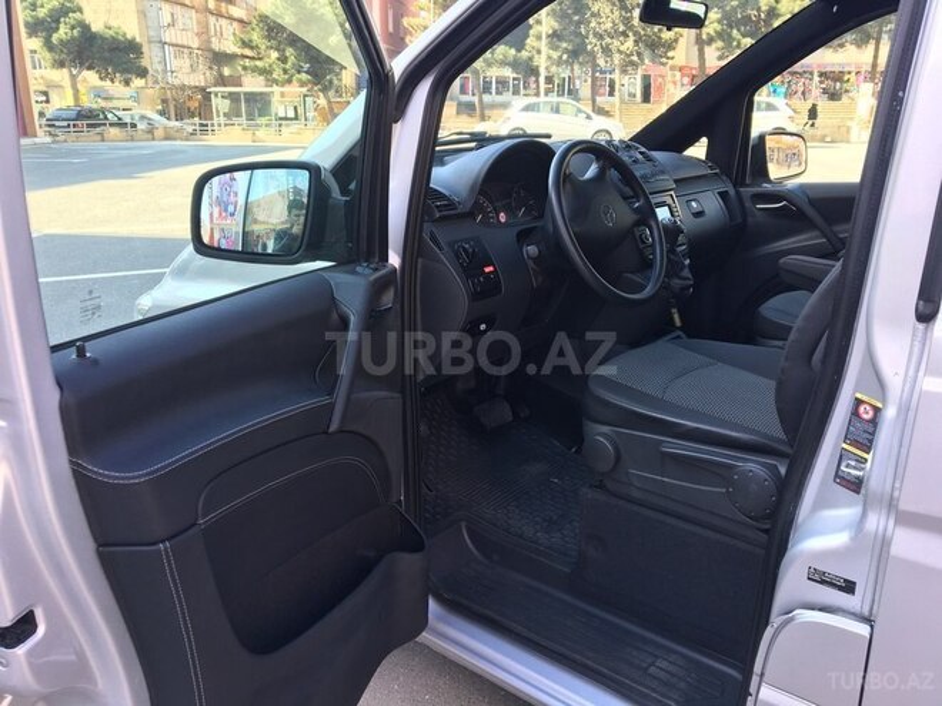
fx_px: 789
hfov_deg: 61.7
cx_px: 471
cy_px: 353
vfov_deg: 48.2
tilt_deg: -18.0
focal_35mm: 29
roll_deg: -0.1
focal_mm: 4.15
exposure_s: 1/100
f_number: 2.2
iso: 25
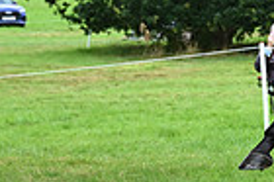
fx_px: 1984
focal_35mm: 261
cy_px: -60
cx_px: 534
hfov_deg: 7.6
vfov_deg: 5.2
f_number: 5.6
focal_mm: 63
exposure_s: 1/1250
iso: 1100
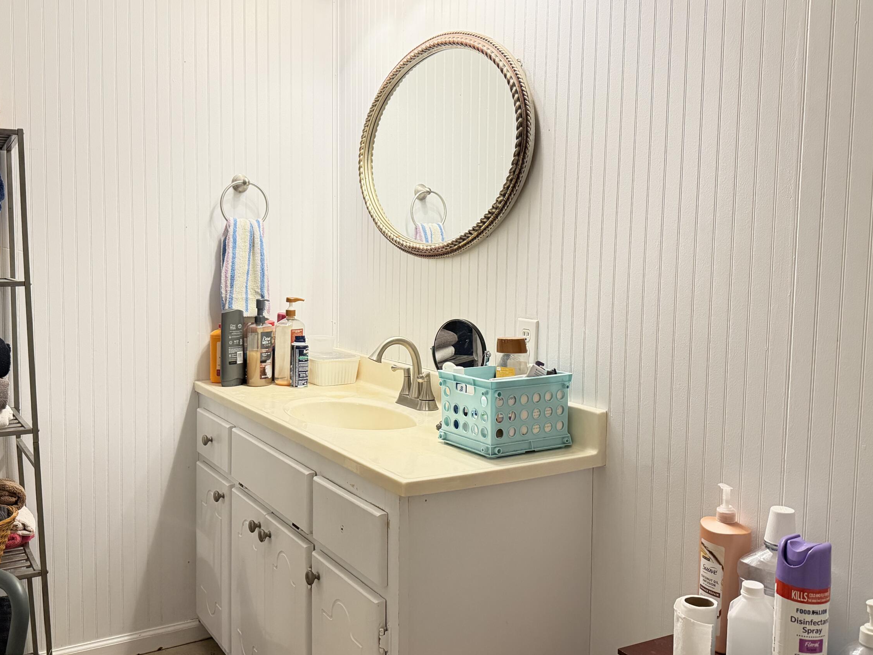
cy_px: 318
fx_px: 807
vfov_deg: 44.2
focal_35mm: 32
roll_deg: -0.1
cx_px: 386
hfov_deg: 56.7
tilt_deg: -4.0
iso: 800
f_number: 1.78
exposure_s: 1/60
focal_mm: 6.76
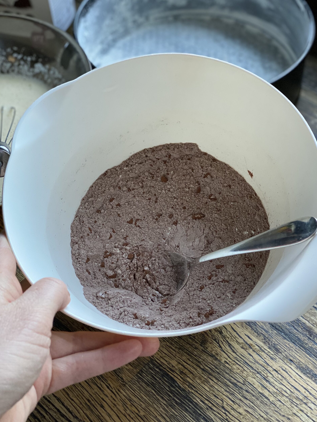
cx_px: 160
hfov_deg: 27.5
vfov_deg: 36.2
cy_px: 210
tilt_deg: -49.6
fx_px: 647
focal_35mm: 53
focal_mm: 6
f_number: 2
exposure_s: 1/122
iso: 200
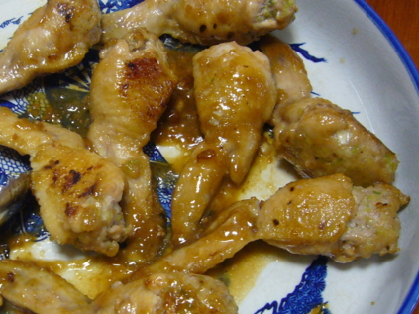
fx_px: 641
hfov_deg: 35.4
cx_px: 104
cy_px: 187
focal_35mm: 53
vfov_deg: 27.5
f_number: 2.8
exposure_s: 1/15
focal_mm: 4.6
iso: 160
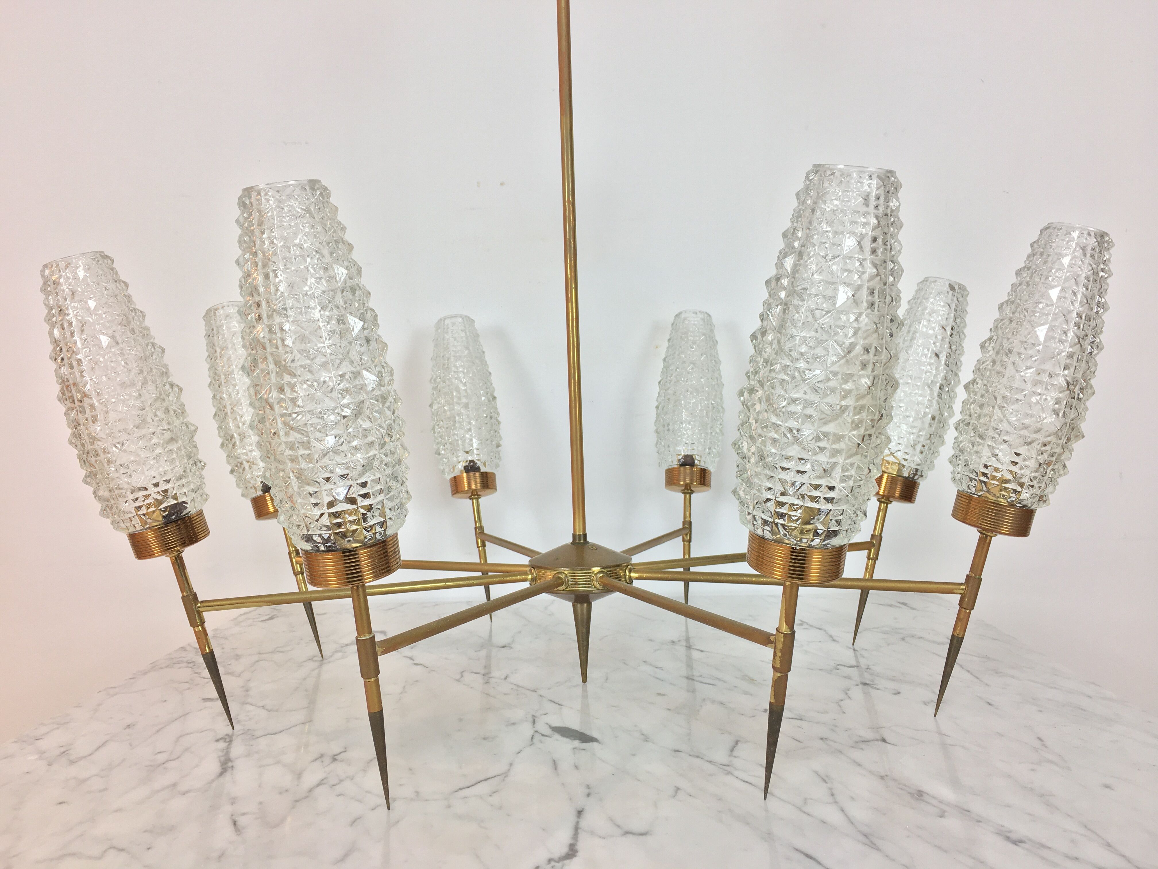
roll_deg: +1.2
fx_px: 970
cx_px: 579
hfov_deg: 61.7
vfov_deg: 48.2
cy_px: 434
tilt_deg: -0.1
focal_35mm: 29
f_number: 2.2
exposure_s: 1/33
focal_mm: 4.15
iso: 25
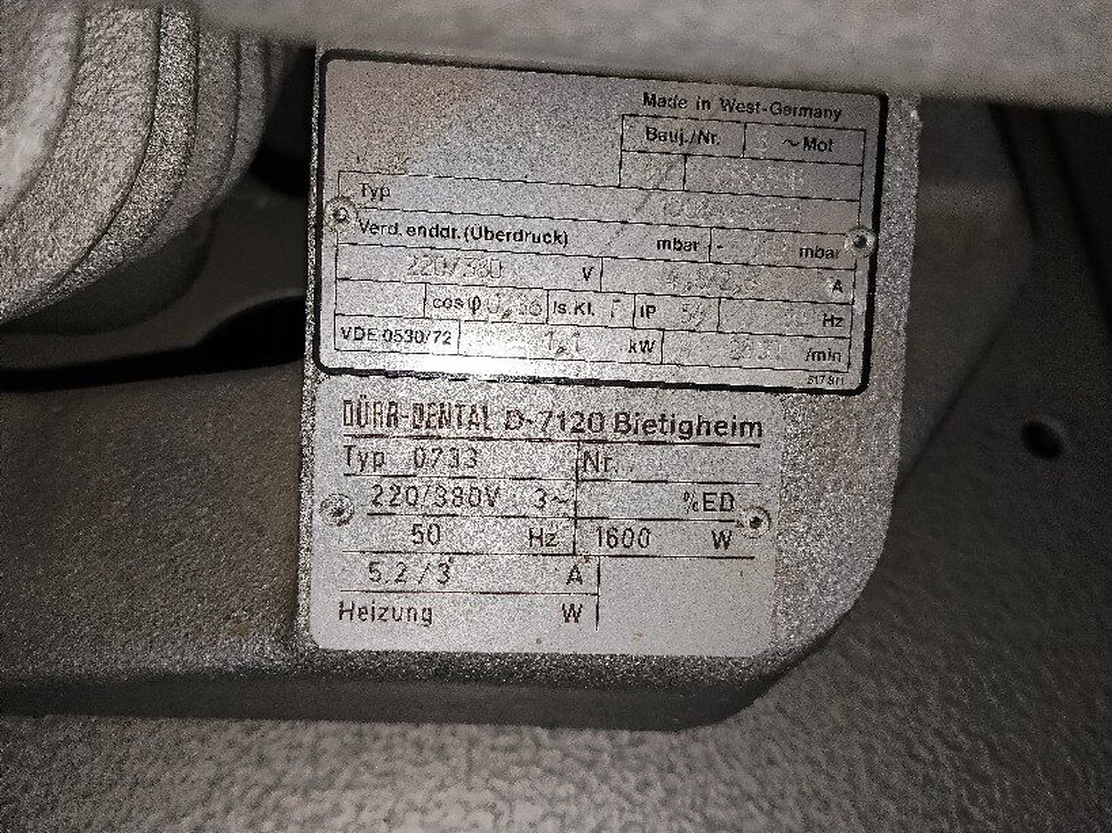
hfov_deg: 61.7
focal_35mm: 29
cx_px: 556
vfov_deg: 48.2
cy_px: 416
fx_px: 931
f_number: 1.8
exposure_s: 1/196
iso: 50
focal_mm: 4.22
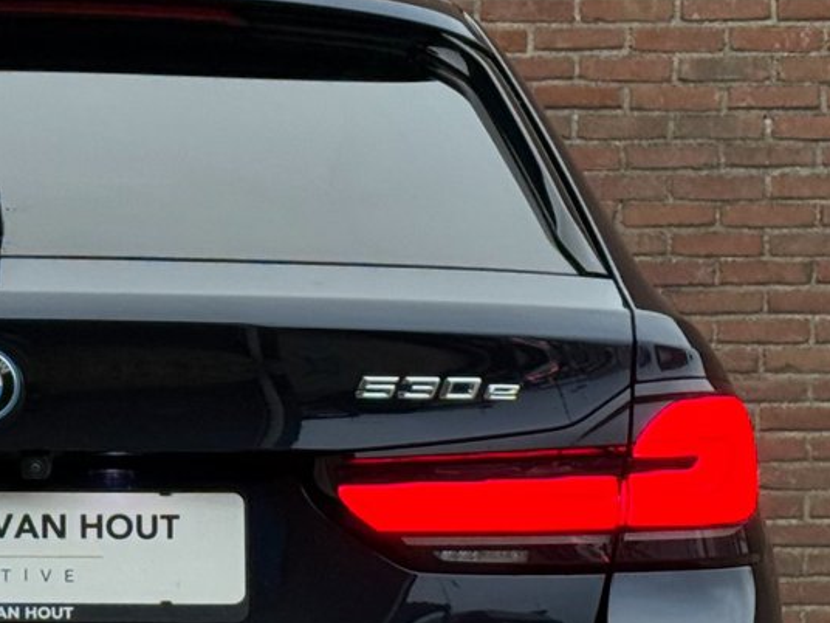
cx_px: 17
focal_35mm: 172
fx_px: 4124
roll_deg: -0.3
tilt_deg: -4.1
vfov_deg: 8.6
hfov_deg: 11.4
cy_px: 583
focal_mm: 6.76
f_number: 1.78
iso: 100
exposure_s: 1/76
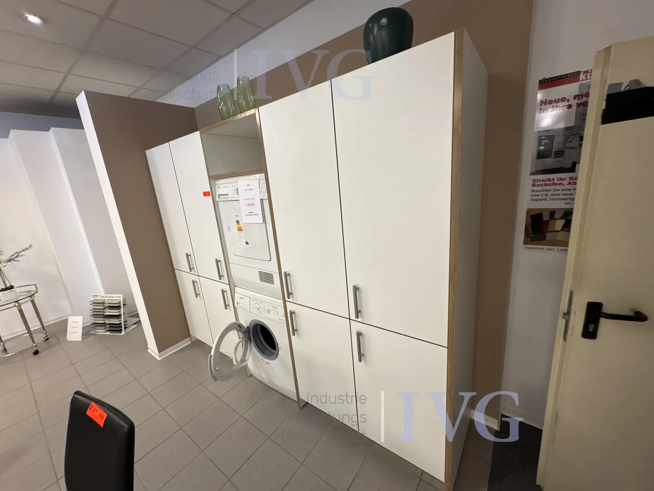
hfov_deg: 102.1
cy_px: 246
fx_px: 265
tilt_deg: -13.0
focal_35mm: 14
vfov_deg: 85.7
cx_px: 327
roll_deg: +4.0
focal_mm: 2.22
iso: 160
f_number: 2.2
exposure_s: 1/50
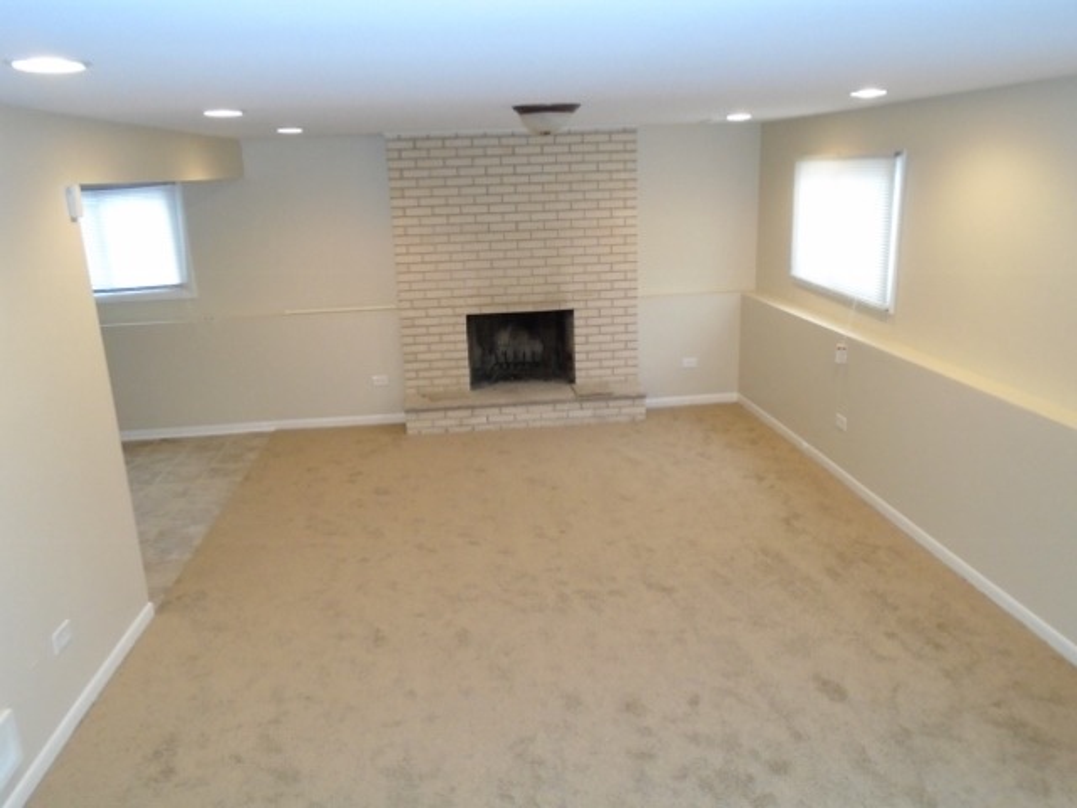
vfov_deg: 53.1
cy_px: 404
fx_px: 809
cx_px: 538
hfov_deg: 67.3
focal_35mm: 26
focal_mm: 4.6
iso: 400
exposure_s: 1/30
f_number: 3.2
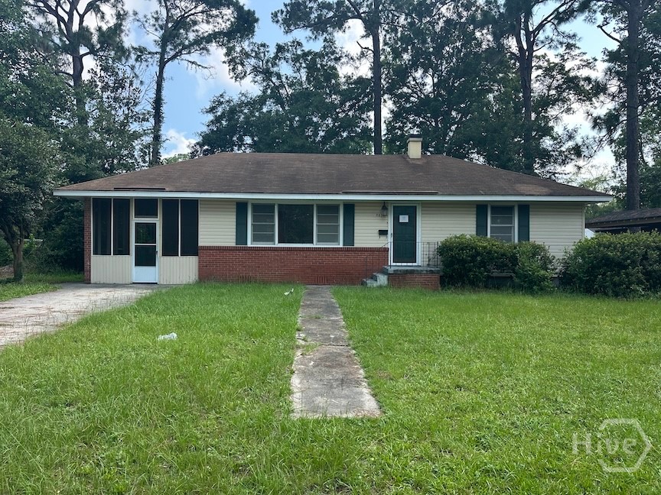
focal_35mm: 24
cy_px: 248
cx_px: 330
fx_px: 458
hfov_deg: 71.6
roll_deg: +0.2
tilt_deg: +2.3
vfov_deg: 56.8
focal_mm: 6.86
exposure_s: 1/1083
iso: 80
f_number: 1.78
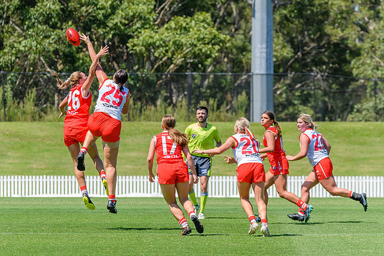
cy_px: 86
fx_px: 3842
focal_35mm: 360
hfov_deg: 5.7
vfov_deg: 3.8
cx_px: 156
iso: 800
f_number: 8
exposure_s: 1/2000
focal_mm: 250
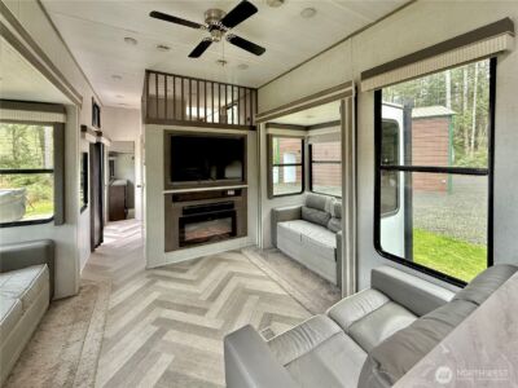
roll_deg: +0.5
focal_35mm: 14
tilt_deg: -4.3
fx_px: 209
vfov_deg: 85.7
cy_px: 194
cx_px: 259
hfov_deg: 102.1
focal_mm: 2.22
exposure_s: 1/75
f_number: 2.2
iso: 320
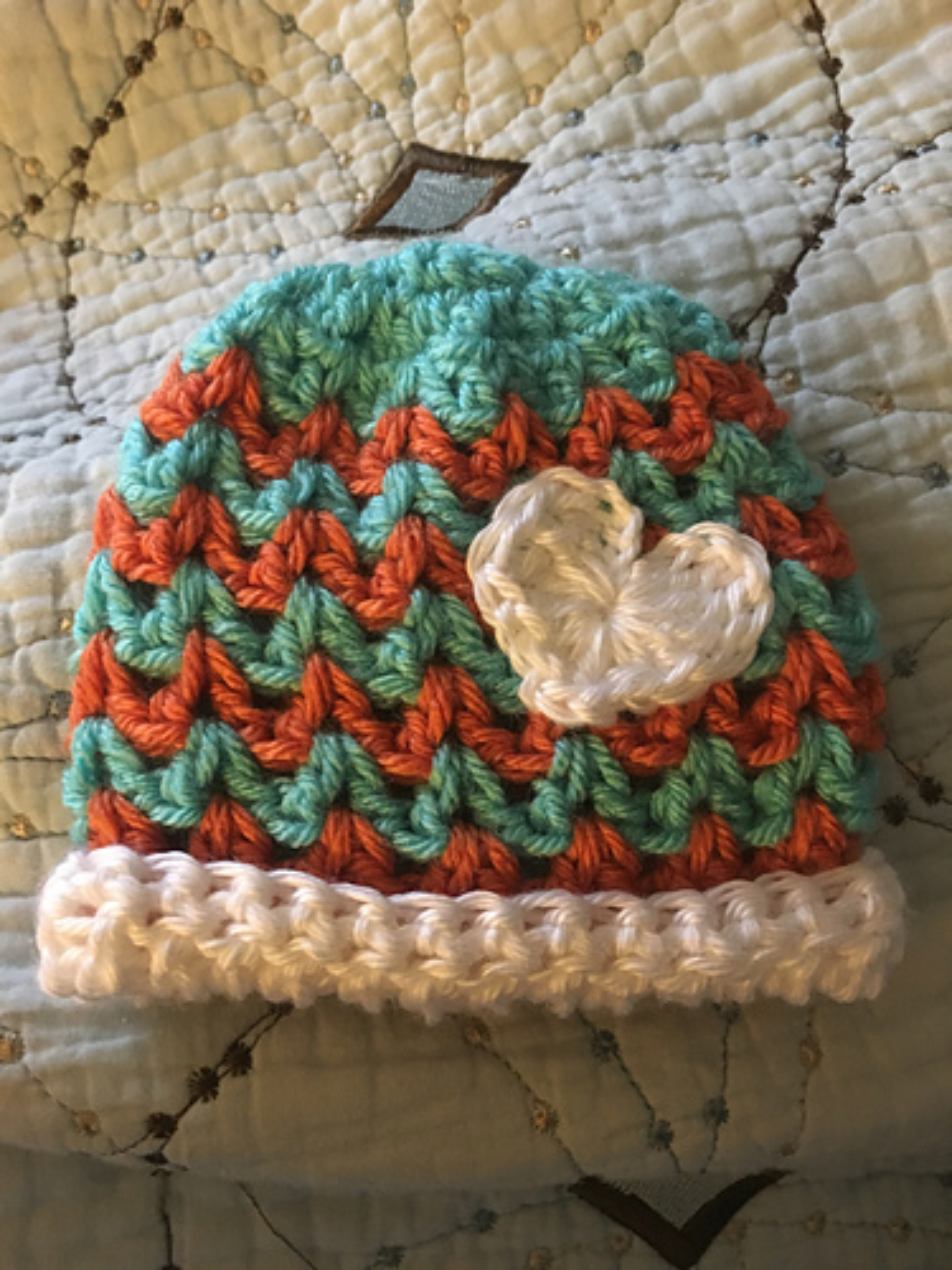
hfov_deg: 48.2
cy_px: 635
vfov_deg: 61.7
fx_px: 1063
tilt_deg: -58.2
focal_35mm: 29
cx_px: 476
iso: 400
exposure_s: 1/15
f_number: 2.2
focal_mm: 4.15
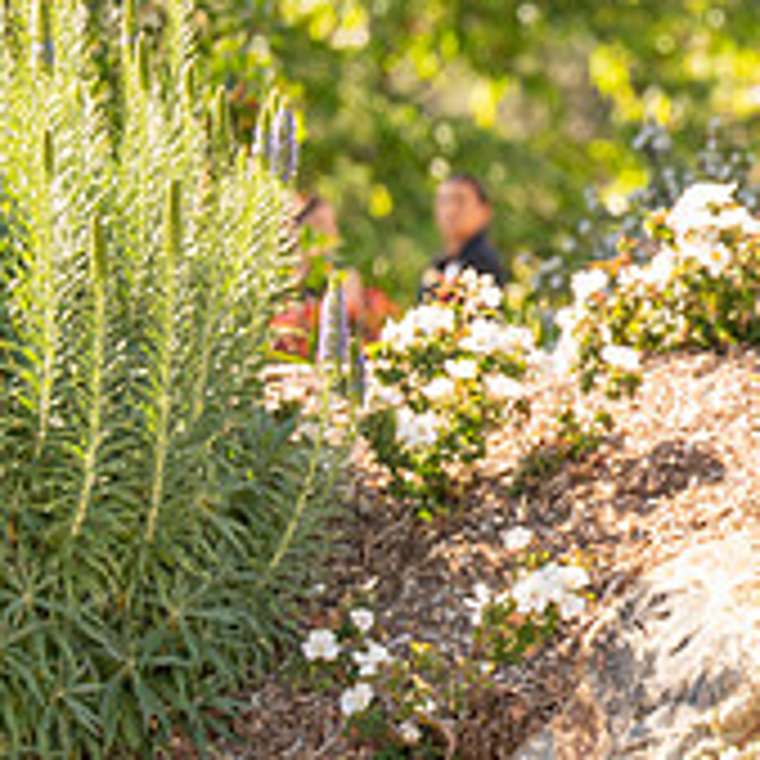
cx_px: 1268
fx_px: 14457
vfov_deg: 3.0
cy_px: 479
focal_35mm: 582
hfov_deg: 3.0
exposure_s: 1/800
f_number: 4.5
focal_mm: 200
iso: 200
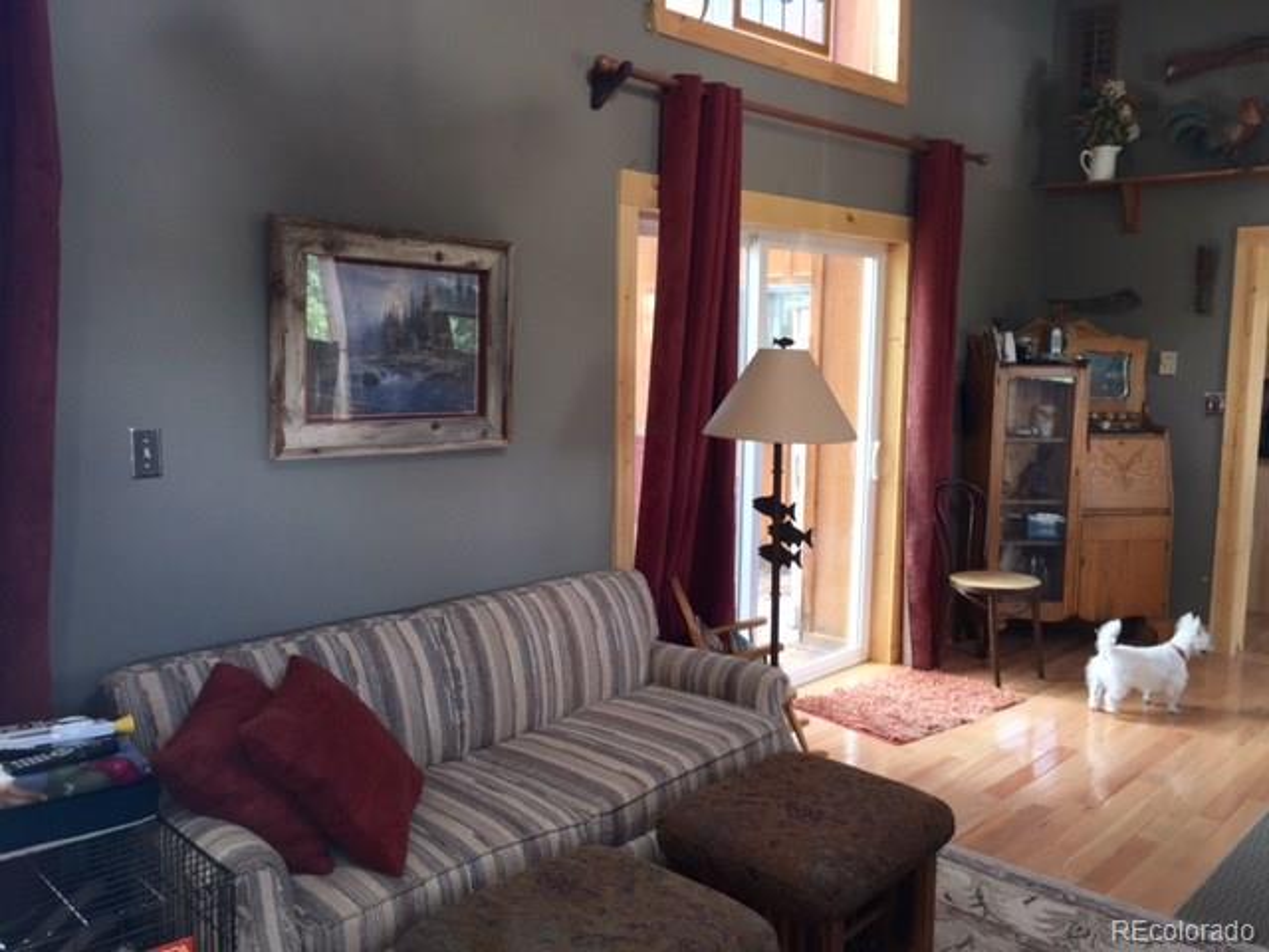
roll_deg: -0.6
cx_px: 634
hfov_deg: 61.7
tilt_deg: -6.7
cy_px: 476
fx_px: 1063
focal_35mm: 29
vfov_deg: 48.2
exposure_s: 1/32
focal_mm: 4.15
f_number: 2.2
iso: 25
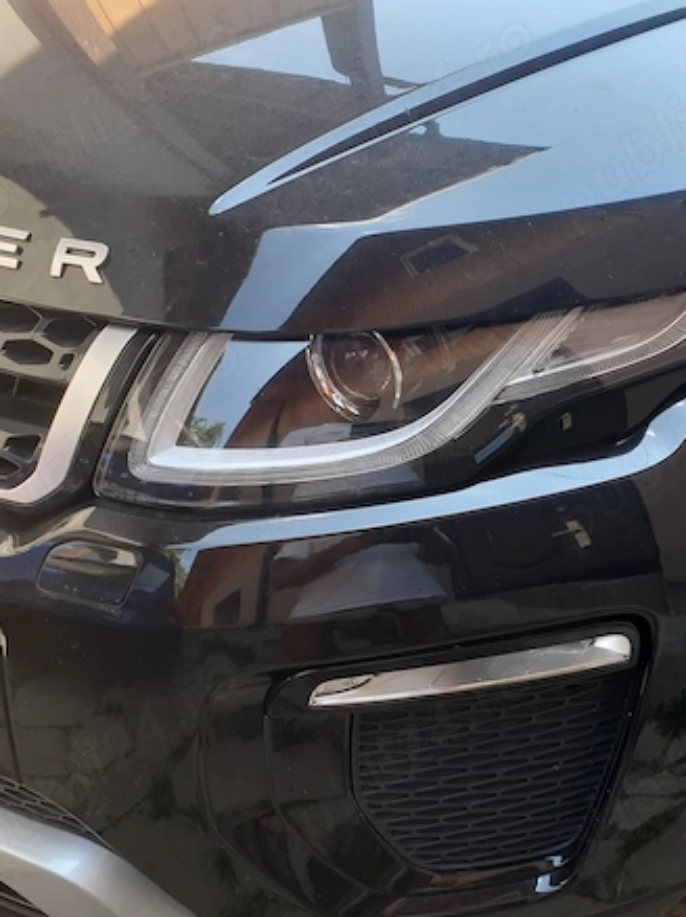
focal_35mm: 37
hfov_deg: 37.3
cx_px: 544
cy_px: 465
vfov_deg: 50.2
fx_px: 979
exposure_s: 1/100
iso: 50
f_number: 1.9
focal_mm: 3.6
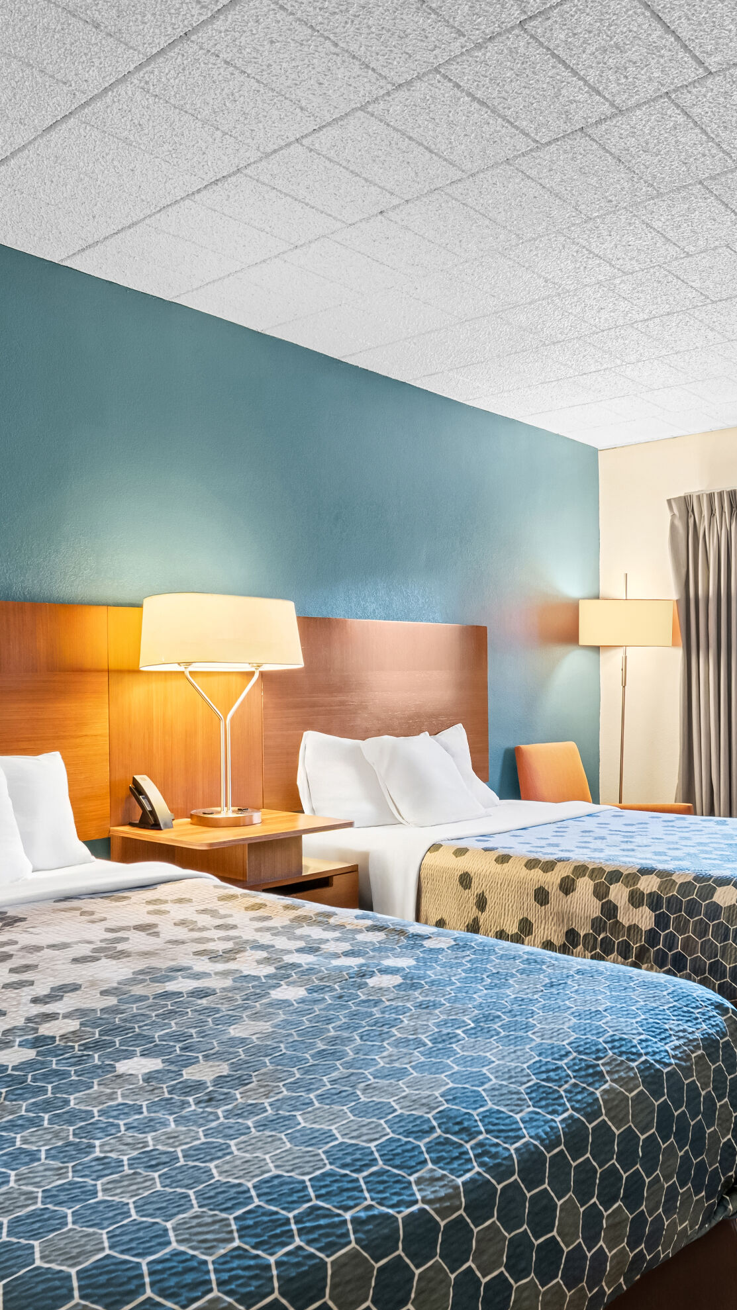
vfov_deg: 69.1
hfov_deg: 42.3
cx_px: 358
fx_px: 952
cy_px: 659
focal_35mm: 27
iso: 400
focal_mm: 11.5
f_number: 8
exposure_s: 1/1.43
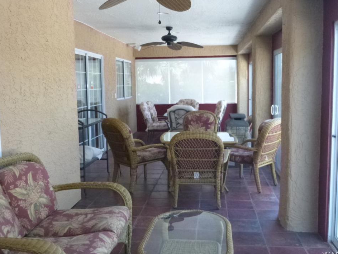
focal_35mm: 39
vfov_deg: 36.9
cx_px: 176
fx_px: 381
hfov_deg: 47.8
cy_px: 124
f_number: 4.4
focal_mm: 6.4
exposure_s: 1/60
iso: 400
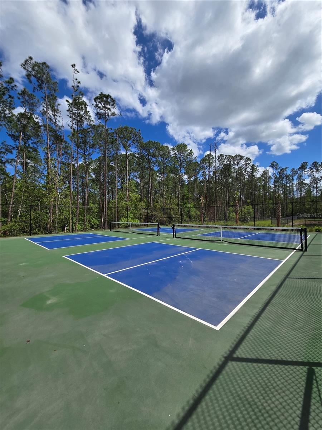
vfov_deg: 106.2
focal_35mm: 13
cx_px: 161
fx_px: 161
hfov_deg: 89.9
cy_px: 215
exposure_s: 1/4010
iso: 50
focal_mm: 2.2
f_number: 2.2
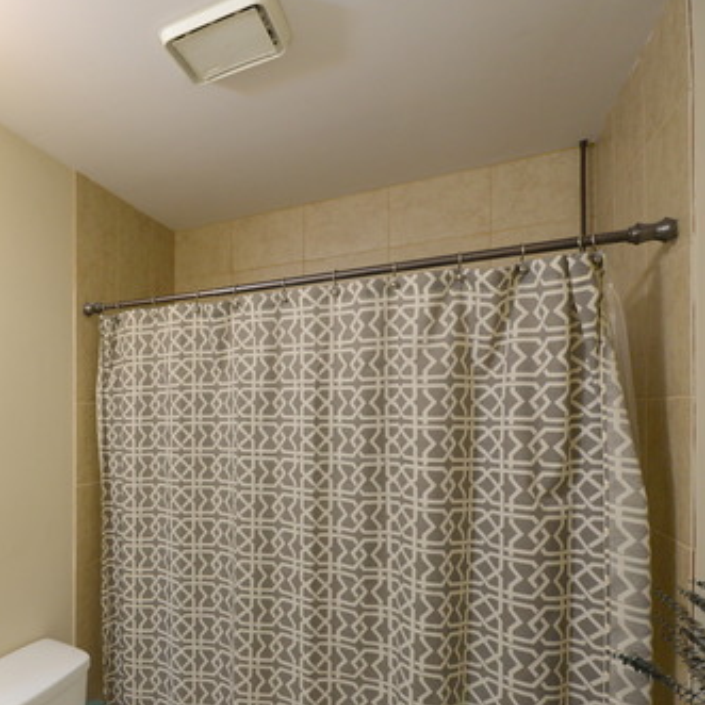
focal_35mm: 23
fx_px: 530
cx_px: 32
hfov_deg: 55.2
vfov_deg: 66.8
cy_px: 414
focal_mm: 14
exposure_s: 1/60
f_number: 4
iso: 720
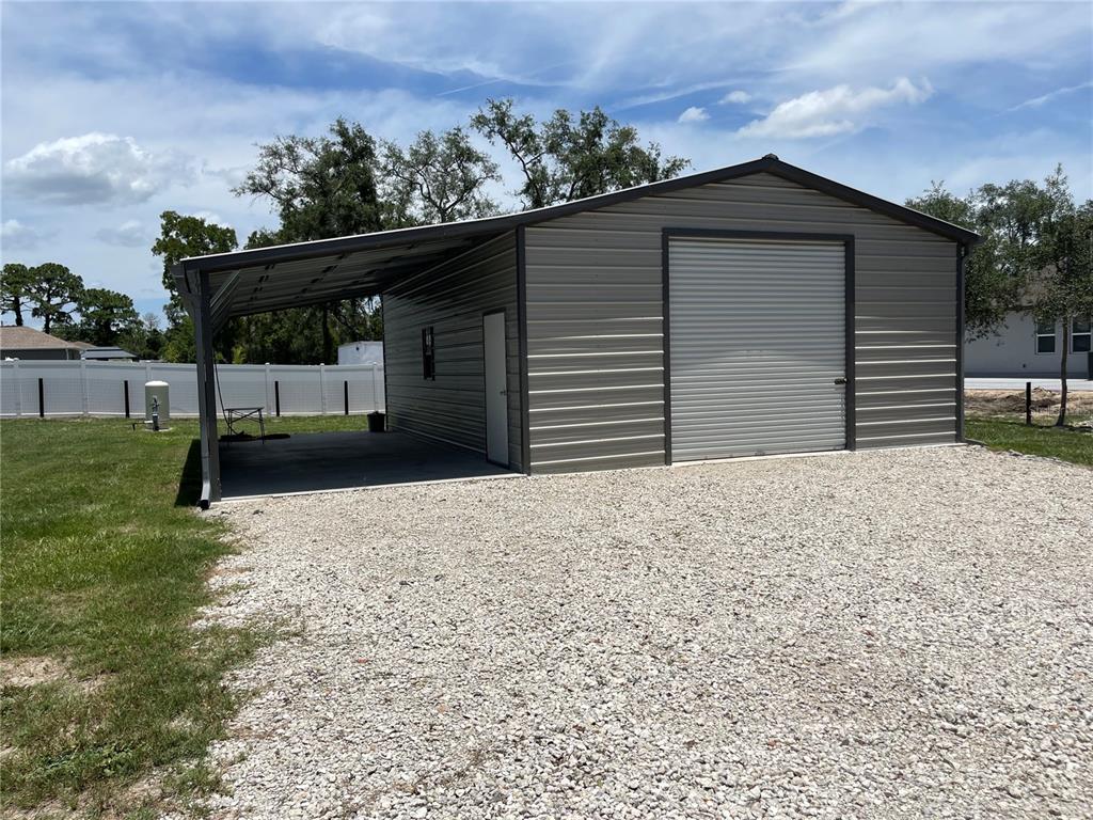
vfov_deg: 54.9
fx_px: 789
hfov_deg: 69.4
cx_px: 546
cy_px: 410
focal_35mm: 25
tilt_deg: -3.5
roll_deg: +2.4
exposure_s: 1/6993
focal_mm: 5.1
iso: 32
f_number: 1.6
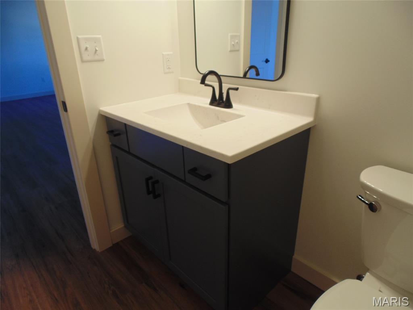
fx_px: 262
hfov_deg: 76.4
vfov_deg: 61.1
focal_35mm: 22
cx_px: 206
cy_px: 155
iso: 80
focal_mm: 4
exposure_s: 1/40
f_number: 3.1
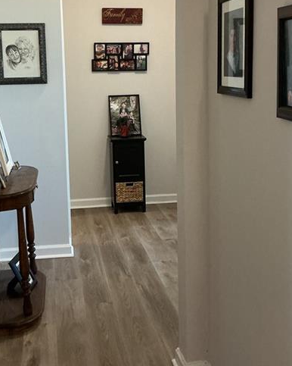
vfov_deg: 40.7
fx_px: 486
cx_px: 106
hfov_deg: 33.2
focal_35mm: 45
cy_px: 124
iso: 160
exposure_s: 1/50
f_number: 1.8
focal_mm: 3
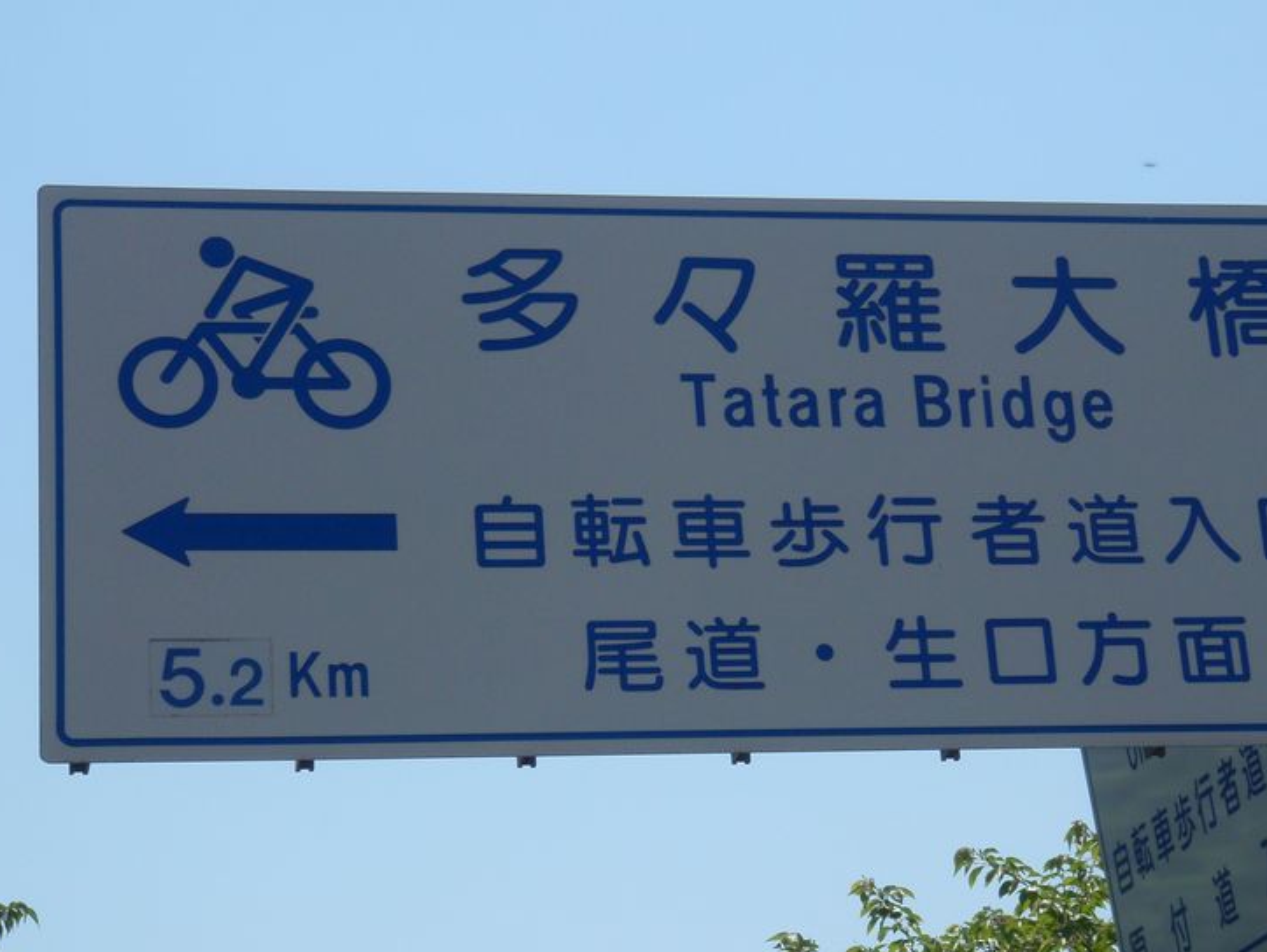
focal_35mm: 92
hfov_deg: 21.3
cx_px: 734
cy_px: 475
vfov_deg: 16.1
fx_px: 3369
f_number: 5.6
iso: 64
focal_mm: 11.76
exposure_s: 1/400
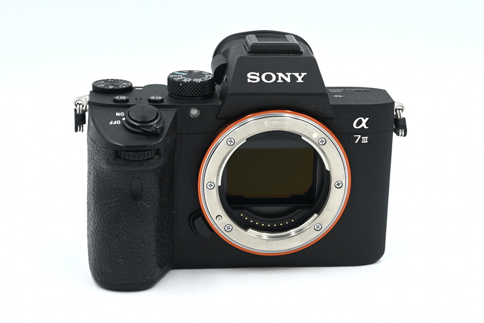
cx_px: 242
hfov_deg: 28.6
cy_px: 162
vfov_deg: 19.3
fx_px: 948
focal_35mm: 70
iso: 200
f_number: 10
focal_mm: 47
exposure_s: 1/80
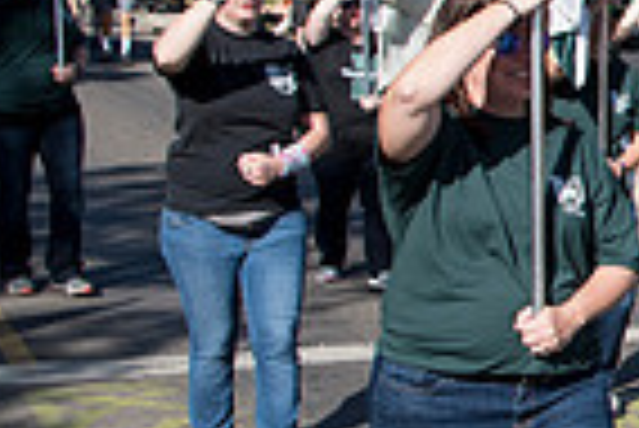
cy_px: 228
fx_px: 1741
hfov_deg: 16.5
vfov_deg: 14.0
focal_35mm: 98
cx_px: 1233
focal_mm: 24
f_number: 4.5
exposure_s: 1/1600
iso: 250
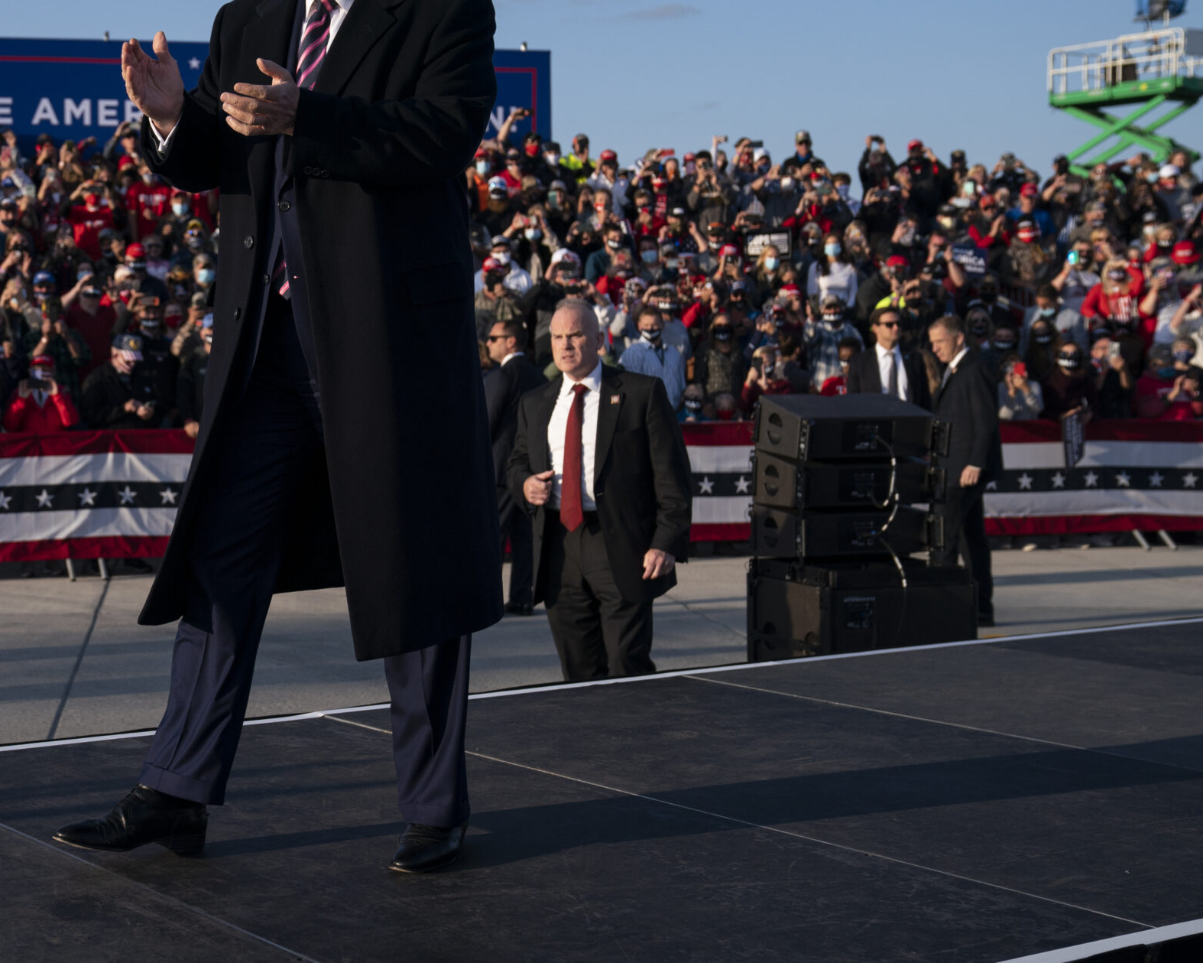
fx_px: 2065
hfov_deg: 31.8
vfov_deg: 26.2
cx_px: 271
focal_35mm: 58
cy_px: 385
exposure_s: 1/2000
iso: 200
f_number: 4
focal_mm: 38
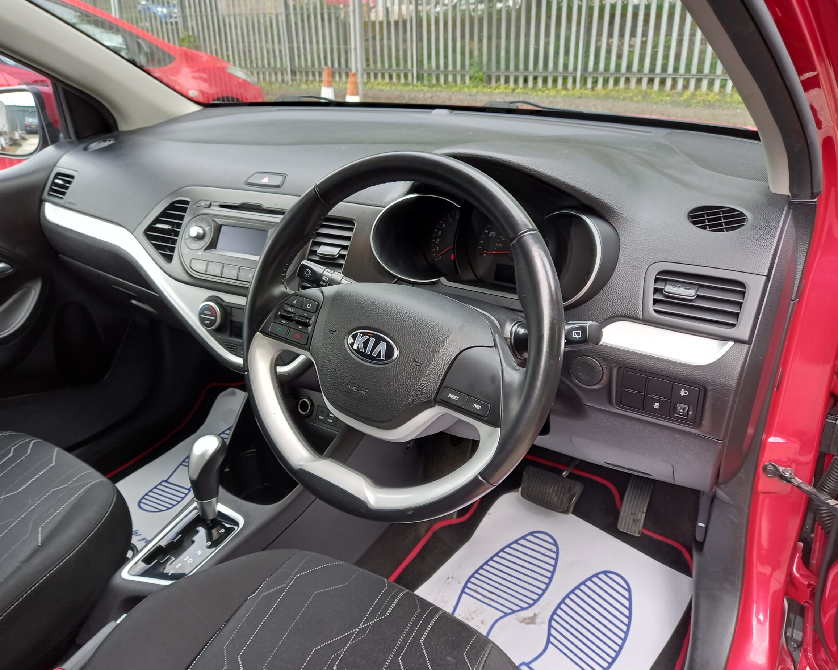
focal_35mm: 27
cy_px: 338
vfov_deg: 53.2
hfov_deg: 64.0
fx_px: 670
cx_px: 390
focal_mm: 4.6
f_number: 2
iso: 80
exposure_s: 1/60
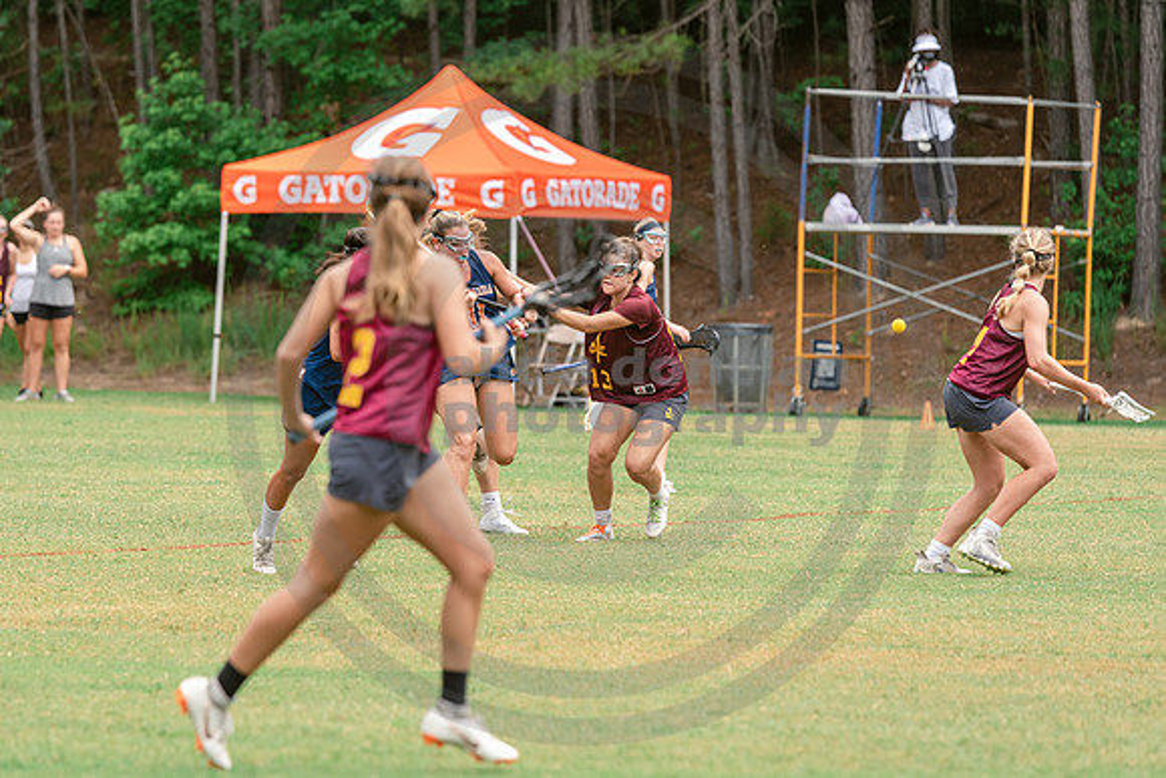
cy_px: 364
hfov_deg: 8.2
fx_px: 8138
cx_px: 434
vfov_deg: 5.5
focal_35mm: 251
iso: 250
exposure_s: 1/1000
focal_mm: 200
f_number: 4
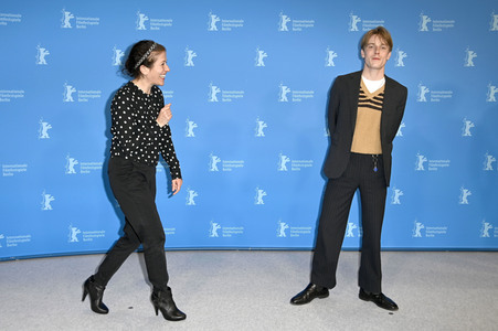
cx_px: 249
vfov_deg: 41.1
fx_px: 442
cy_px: 166
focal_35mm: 32
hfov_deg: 58.8
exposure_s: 1/250
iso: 800
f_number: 5.6
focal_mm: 32
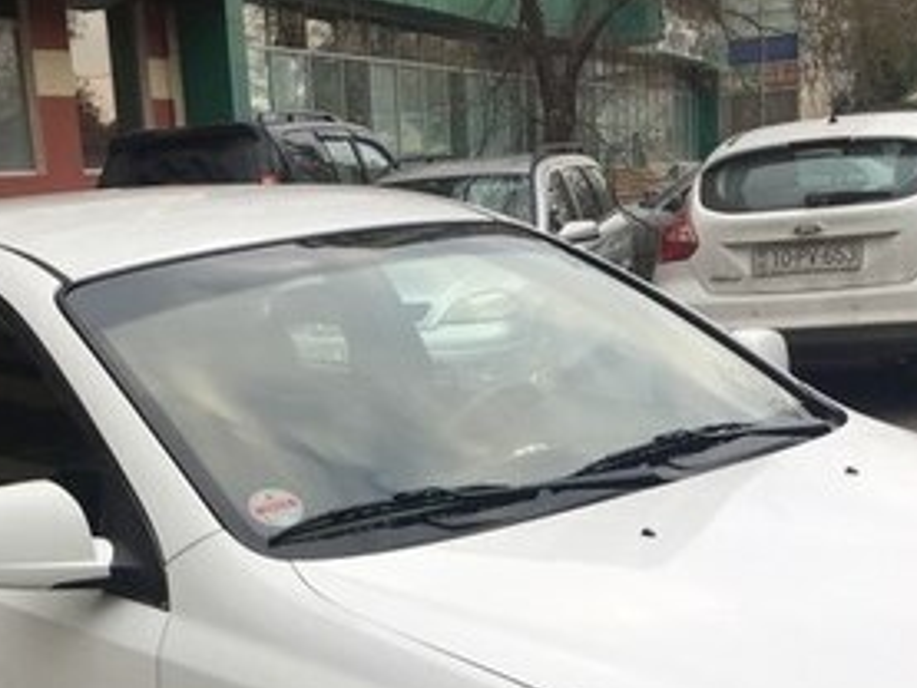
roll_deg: +5.2
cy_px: 812
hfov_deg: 27.8
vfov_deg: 20.1
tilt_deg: -18.2
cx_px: 245
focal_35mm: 69
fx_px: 1829
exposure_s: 1/128
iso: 32
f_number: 2.2
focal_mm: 4.15
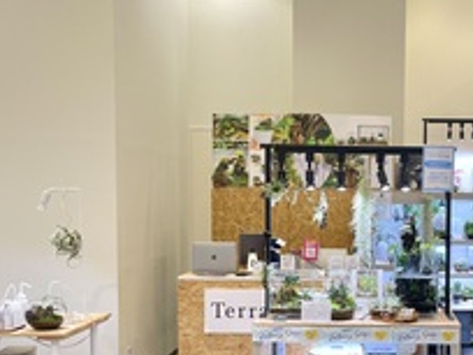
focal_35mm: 51
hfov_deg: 36.1
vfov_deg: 28.3
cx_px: 387
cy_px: 248
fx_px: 697
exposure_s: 1/100
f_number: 1.6
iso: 80
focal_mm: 5.1
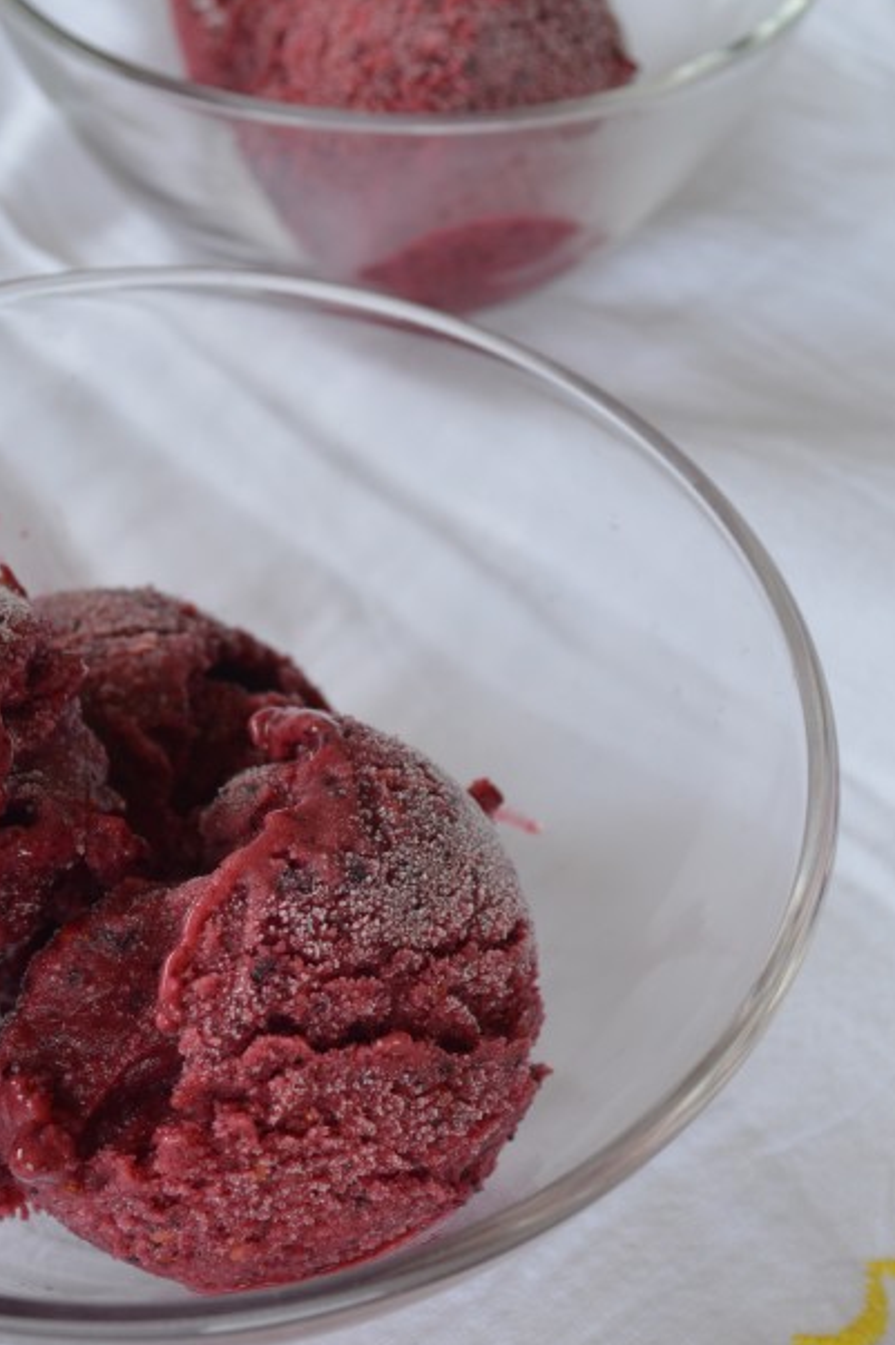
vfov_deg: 35.6
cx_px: 349
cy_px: 799
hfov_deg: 24.1
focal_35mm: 56
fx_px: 2092
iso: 400
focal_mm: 22
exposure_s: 1/125
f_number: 6.3
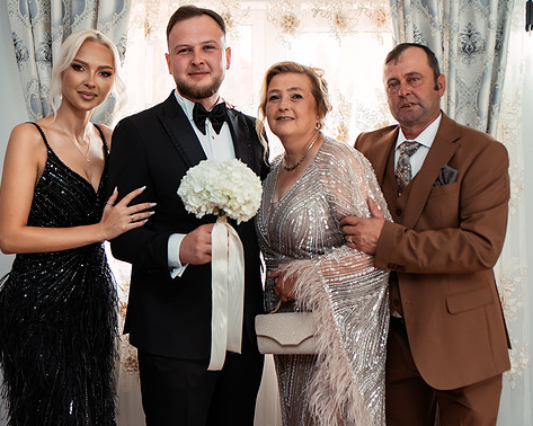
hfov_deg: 43.8
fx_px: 662
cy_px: 211
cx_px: 235
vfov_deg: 35.7
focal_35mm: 42
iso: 500
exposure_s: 1/250
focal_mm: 35
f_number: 2.8
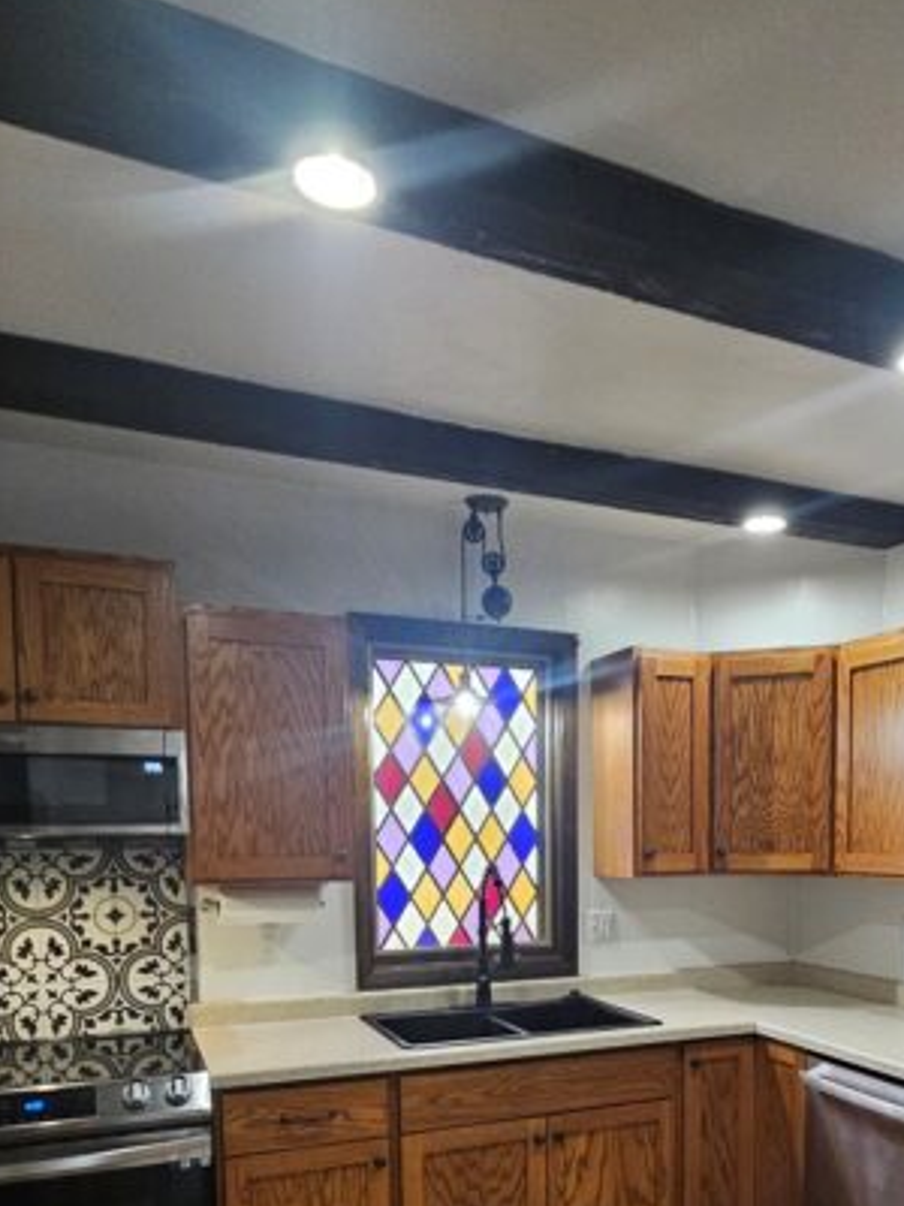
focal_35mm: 26
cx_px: 582
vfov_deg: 62.8
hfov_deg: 52.3
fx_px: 905
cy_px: 926
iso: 640
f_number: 2.2
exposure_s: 1/30
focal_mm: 2.2
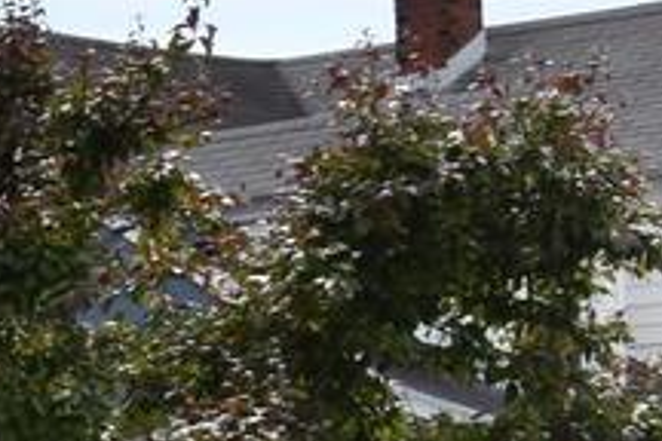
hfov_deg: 6.9
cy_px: 735
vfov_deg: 5.2
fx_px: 4781
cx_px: -1520
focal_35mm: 260
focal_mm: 26
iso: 100
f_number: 10
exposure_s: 1/200
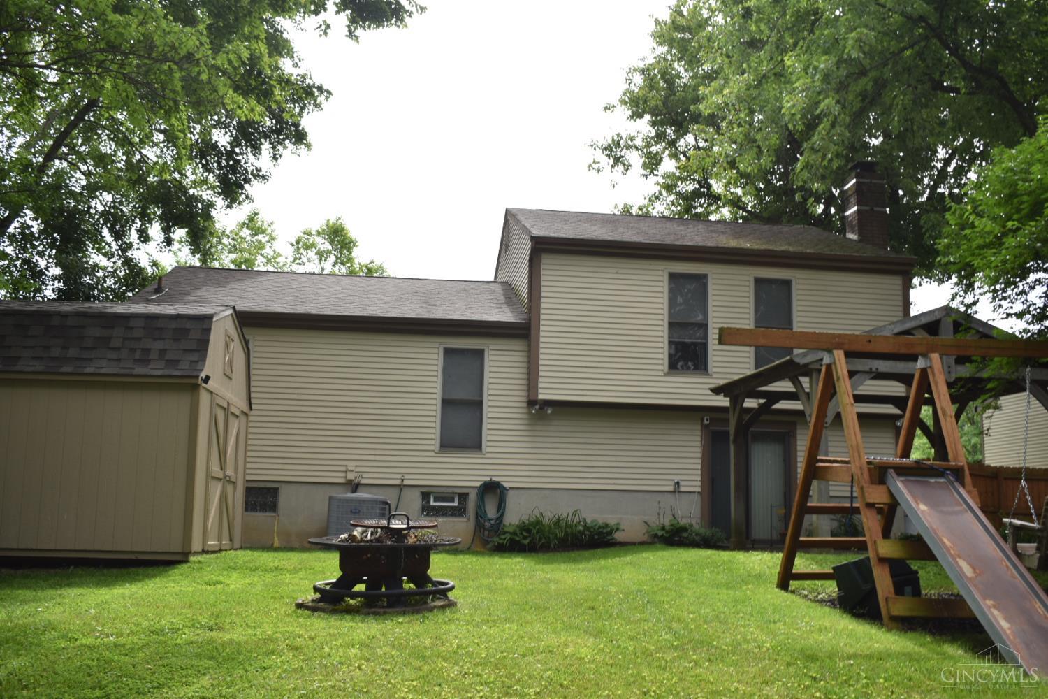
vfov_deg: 36.9
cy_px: 350
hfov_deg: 53.1
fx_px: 1048
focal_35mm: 36
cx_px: 524
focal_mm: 24
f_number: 5.6
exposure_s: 1/200
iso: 100
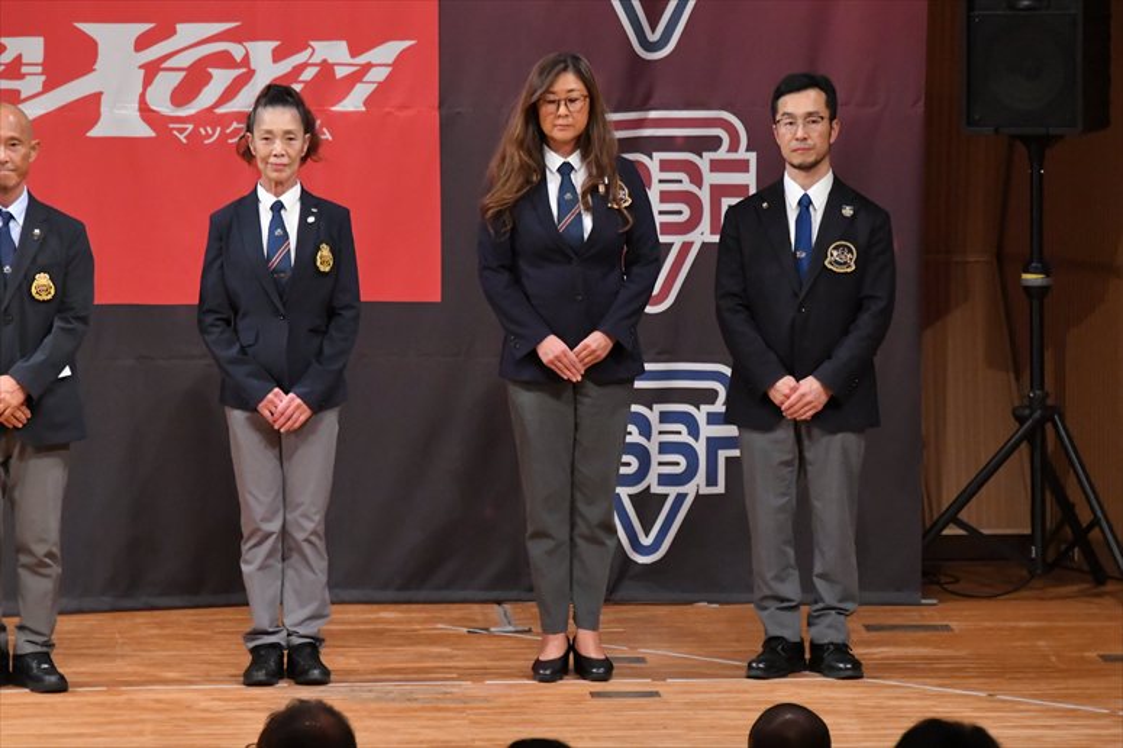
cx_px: 562
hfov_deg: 7.6
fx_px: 8418
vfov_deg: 5.1
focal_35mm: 270
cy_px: 374
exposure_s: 1/400
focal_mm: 180
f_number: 5.6
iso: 8000
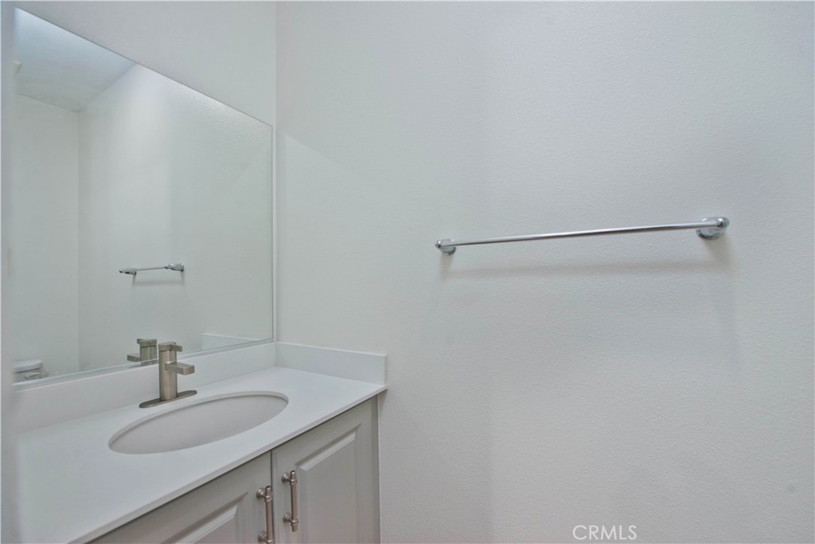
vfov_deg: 81.2
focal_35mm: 14
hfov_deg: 104.2
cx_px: 408
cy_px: 272
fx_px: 317
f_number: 5.6
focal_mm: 14
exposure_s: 1/320
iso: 400
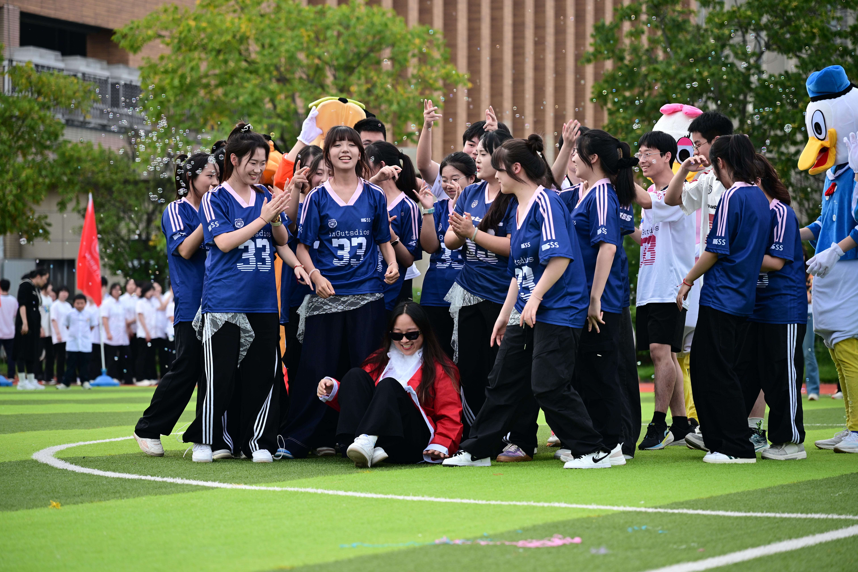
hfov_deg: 17.1
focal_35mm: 120
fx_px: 2860
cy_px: 286
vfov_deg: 11.4
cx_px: 429
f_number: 4
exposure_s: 1/400
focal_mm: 120
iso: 160
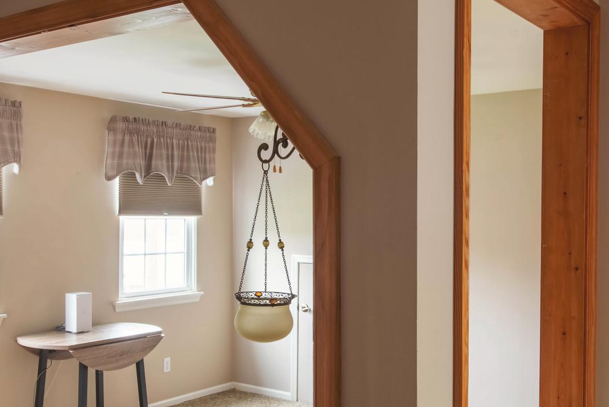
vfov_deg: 31.2
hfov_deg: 45.3
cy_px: 224
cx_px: 338
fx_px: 728
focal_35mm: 43
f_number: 11
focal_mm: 22
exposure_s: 1/50
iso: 500
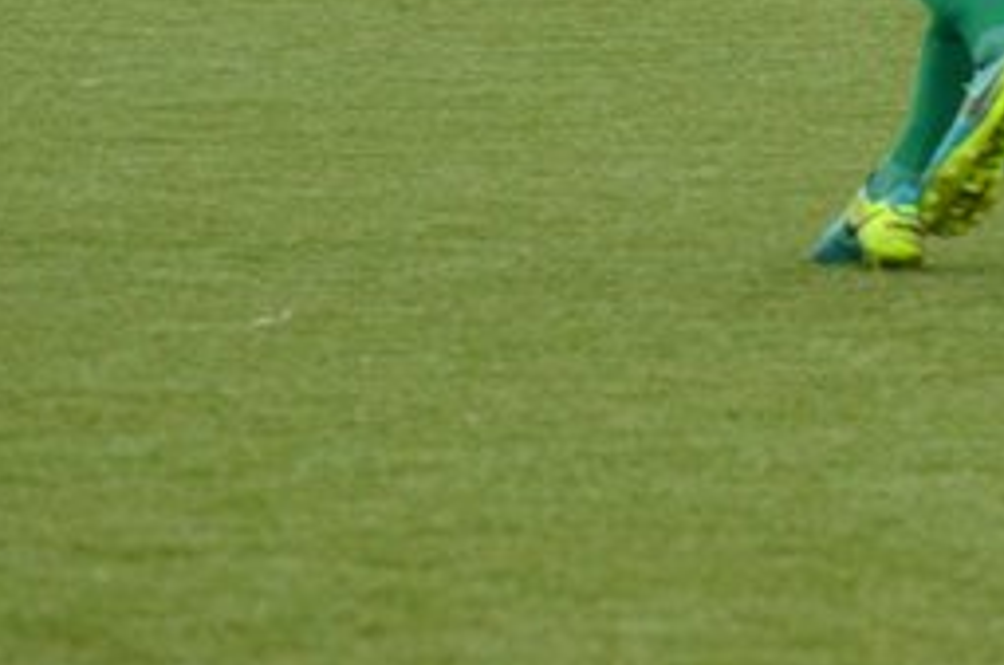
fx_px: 25542
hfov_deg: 2.2
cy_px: -358
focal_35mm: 918
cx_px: 1425
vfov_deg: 1.5
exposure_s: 1/500
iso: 800
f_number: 5.3
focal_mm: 195
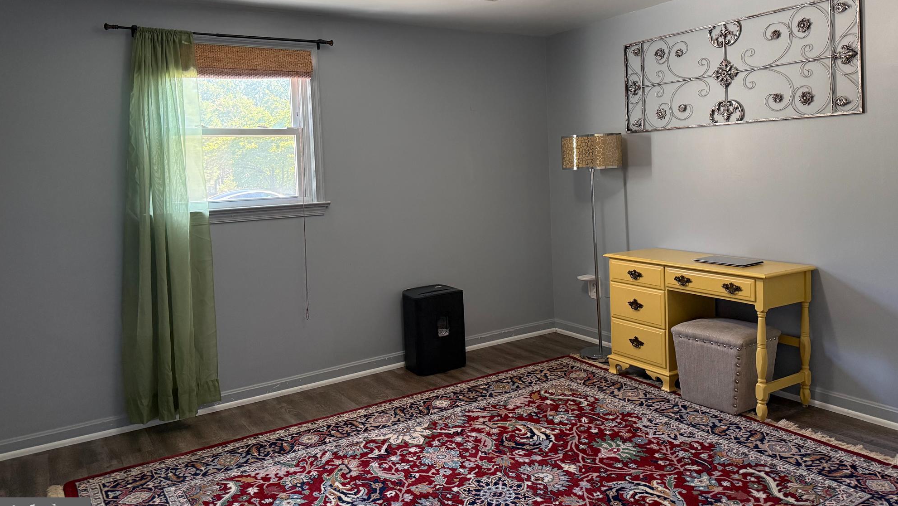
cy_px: 186
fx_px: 643
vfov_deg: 42.5
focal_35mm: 27
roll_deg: +1.8
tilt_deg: -1.5
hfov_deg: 69.8
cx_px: 441
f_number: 1.78
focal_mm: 6.76
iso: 400
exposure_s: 1/120
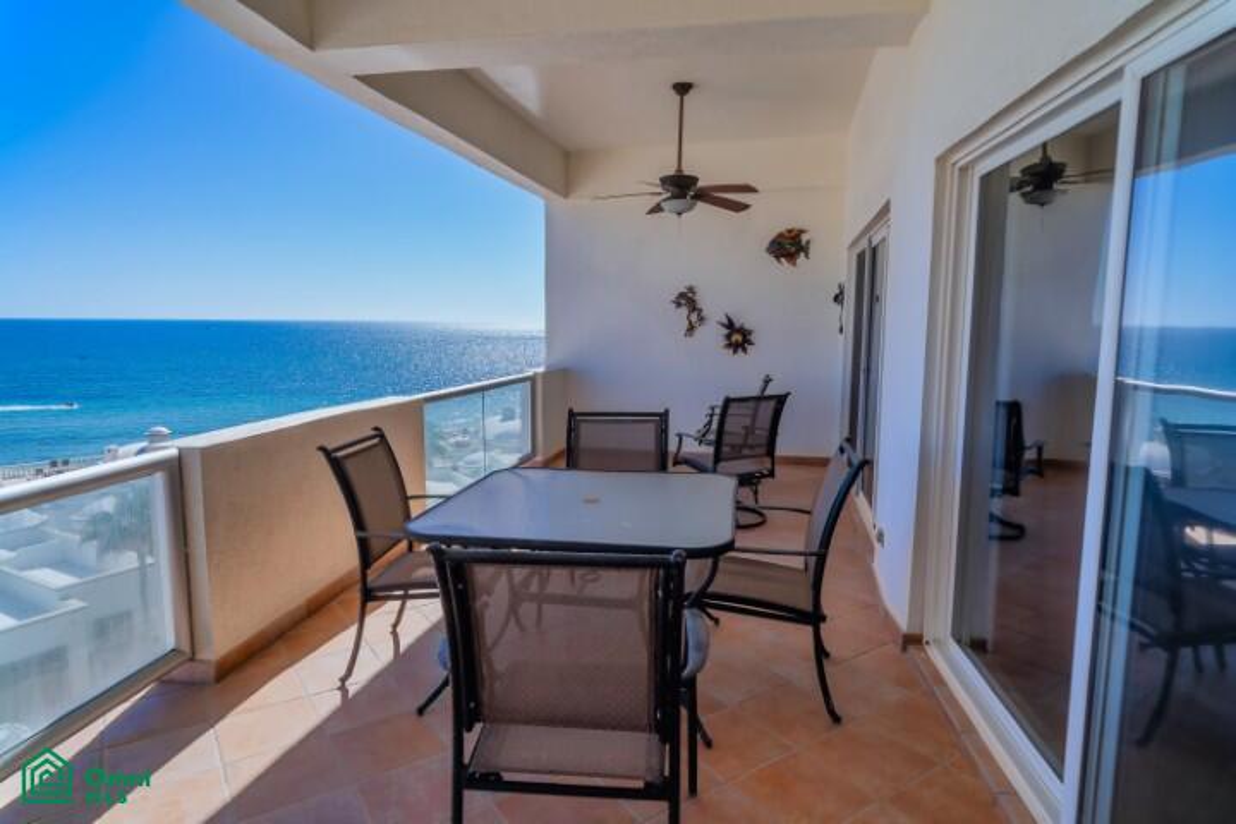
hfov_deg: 84.0
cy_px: 412
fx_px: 687
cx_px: 618
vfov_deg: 61.9
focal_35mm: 20
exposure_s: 1/125
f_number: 8
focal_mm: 20
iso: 50
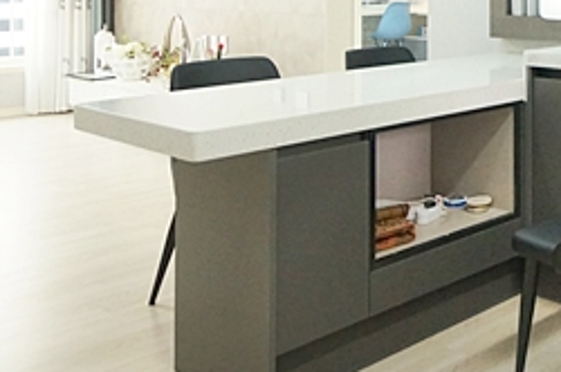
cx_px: 637
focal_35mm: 48
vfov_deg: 25.4
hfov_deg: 34.6
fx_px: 747
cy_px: -65
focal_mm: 10
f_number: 5.6
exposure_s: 1/100
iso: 1600
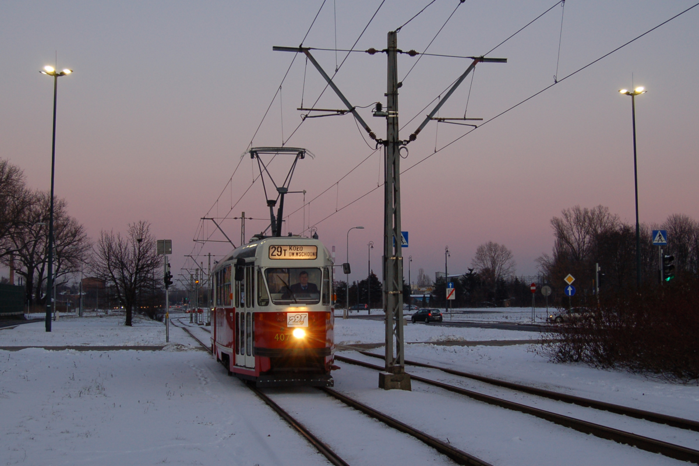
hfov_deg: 43.6
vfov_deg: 29.9
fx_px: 874
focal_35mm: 45
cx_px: 350
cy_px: 233
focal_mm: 30
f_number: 5.6
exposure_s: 1/125
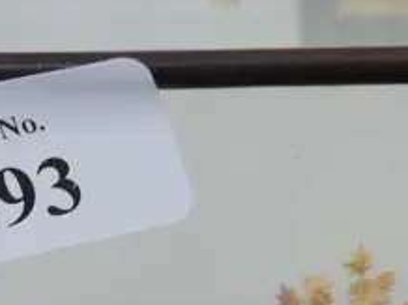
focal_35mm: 226
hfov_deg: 8.6
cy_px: 504
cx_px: 530
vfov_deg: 6.4
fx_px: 2661
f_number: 5.2
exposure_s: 1/60
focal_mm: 24
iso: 500
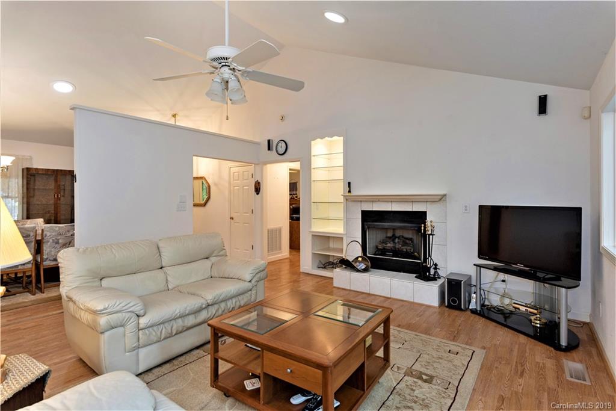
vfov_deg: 67.4
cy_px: 206
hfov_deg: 90.0
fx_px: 308
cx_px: 308
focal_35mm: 18
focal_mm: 18
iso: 320
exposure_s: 1/20
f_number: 7.1
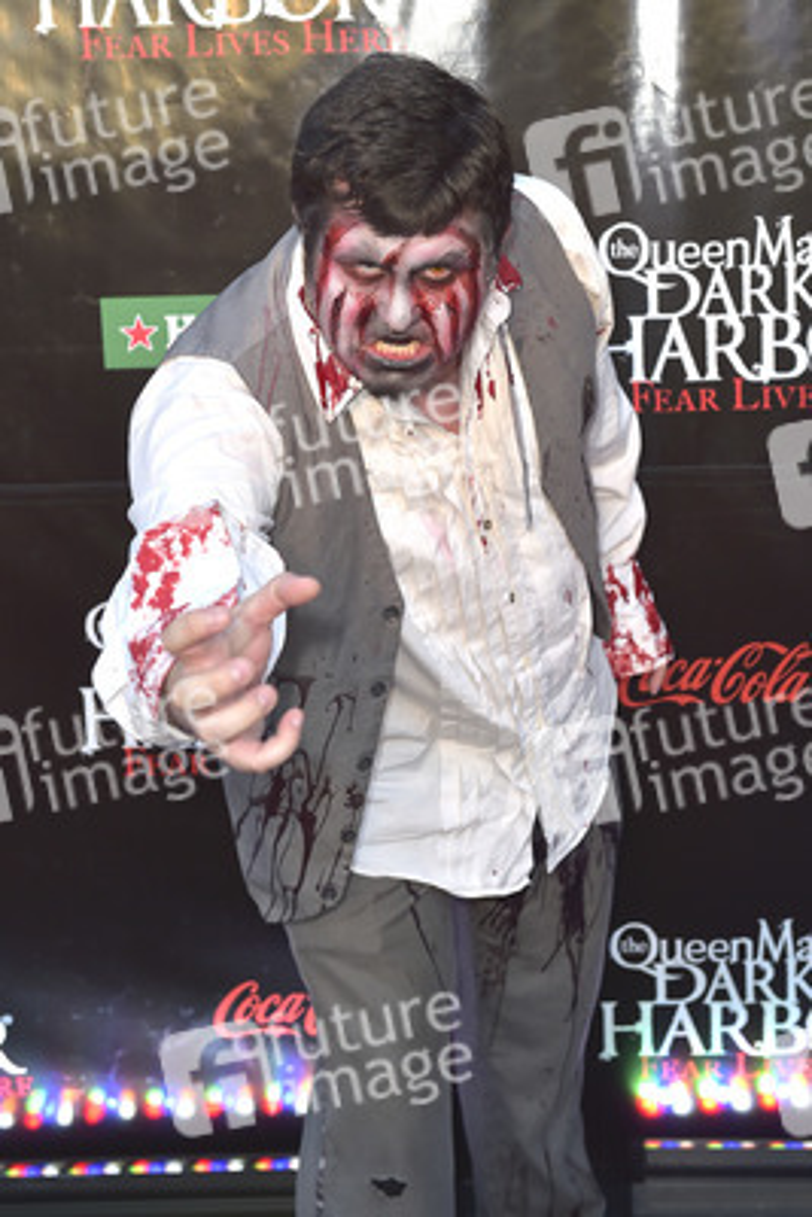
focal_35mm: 52
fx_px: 1758
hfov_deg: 26.0
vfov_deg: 38.2
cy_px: 608
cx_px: 406
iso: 250
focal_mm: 52
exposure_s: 1/320
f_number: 4.5
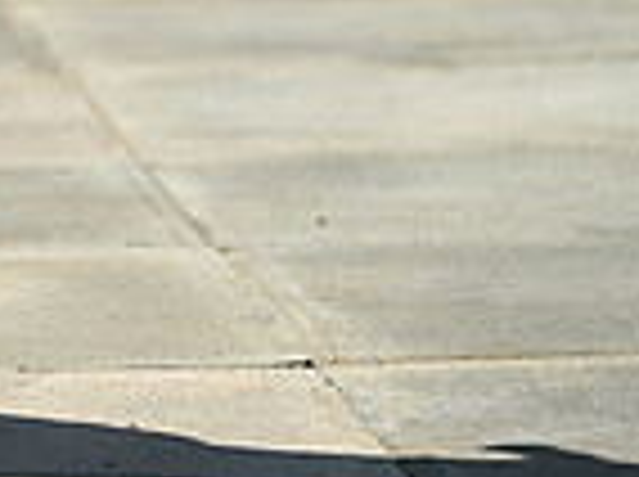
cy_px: -322
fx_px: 9067
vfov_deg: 3.0
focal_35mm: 492
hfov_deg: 4.0
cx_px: -621
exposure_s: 1/1250
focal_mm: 125
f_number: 4.5
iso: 125
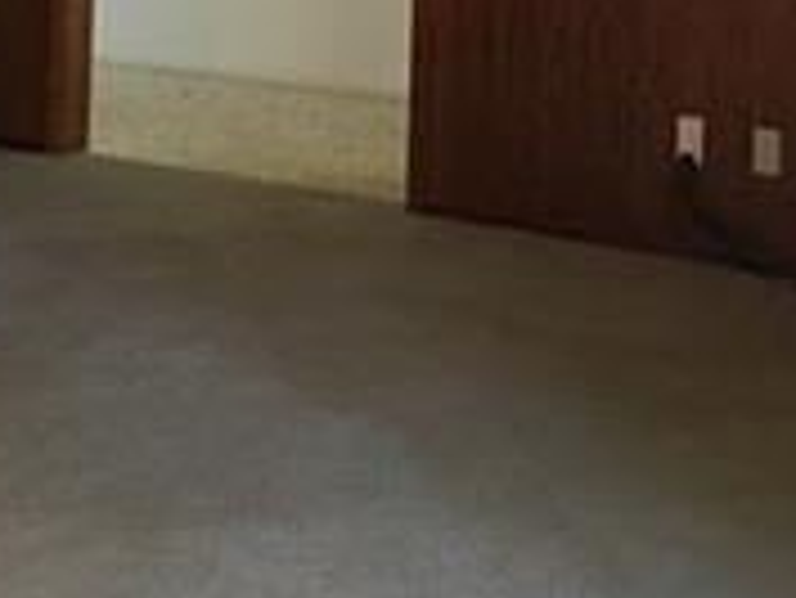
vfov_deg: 13.1
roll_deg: -2.4
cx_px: 369
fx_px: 2416
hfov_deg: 18.7
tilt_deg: +1.5
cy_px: -369
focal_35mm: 105
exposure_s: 1/17
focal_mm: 4.15
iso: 200
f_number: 2.2
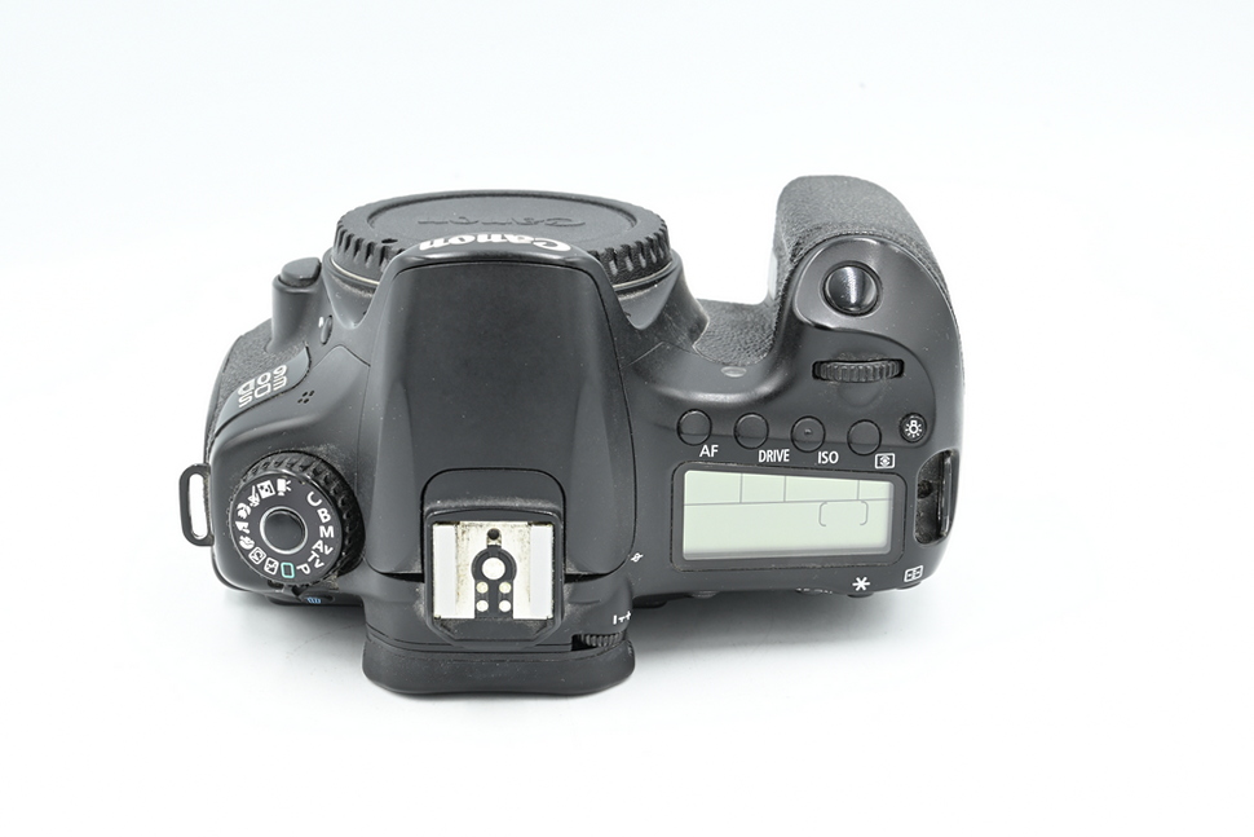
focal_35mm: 77
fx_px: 2682
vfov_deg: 17.7
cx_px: 627
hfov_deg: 26.3
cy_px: 418
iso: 200
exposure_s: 1/13
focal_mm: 77
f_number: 14
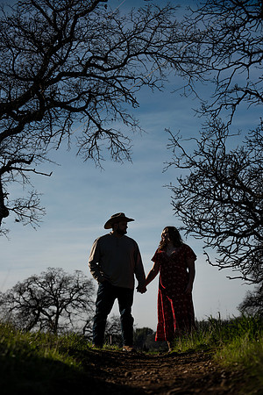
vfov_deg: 23.6
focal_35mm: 86
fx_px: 942
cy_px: 198
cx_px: 132
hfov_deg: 15.9
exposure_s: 1/2000
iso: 50
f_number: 4.5
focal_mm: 86
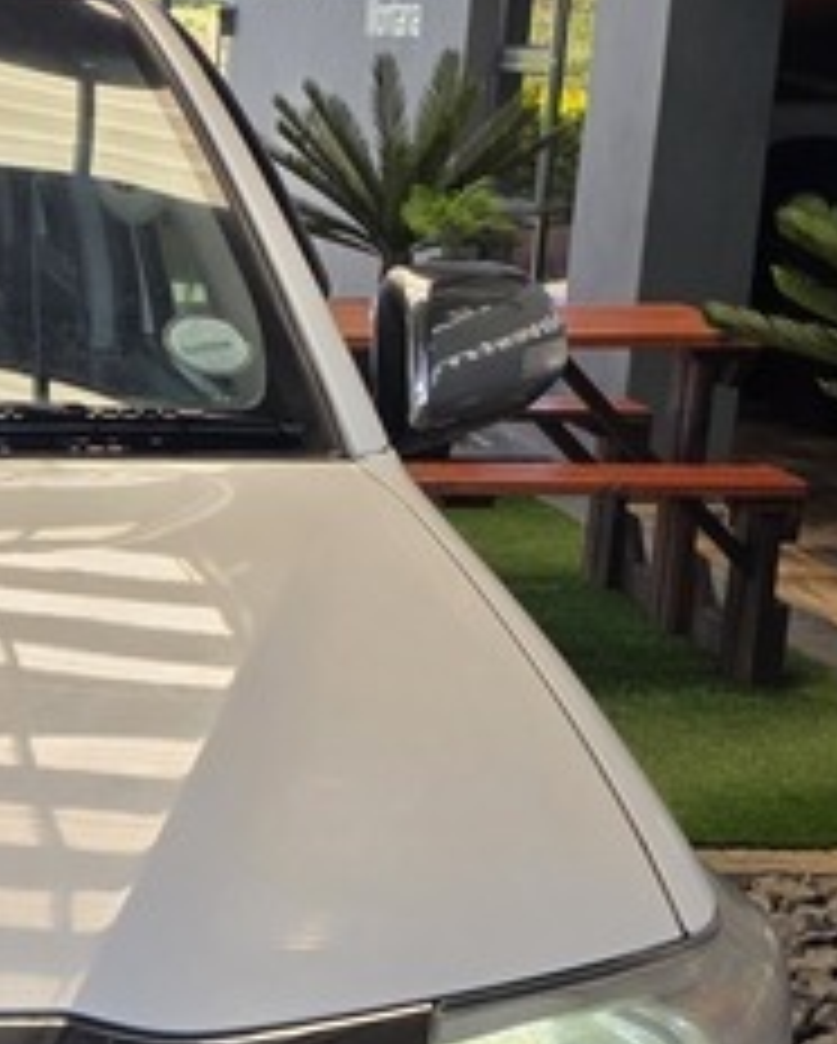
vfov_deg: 19.1
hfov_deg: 14.5
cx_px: -414
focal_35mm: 99
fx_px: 3062
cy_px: 882
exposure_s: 1/1235
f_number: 1.7
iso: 80
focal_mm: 6.25
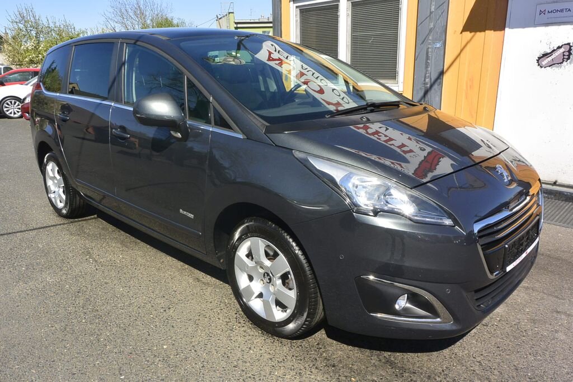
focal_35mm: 27
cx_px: 286
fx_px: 430
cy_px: 191
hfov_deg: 67.4
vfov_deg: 47.9
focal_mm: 10
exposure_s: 1/250
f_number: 10
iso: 160
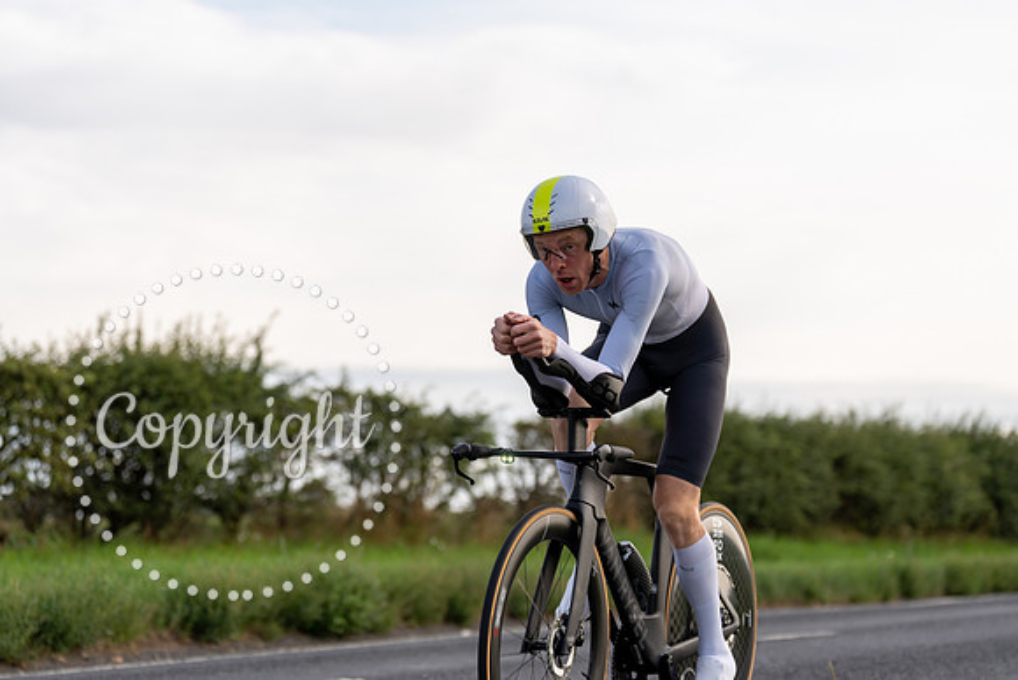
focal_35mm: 87
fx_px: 2461
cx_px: 509
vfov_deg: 15.7
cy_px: 340
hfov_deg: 23.4
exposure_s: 1/1000
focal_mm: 87
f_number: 3.2
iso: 100
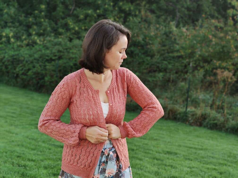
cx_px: 119
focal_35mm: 41
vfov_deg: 35.1
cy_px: 89
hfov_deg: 45.8
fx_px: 282
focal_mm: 8.16
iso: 100
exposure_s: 1/167
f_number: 2
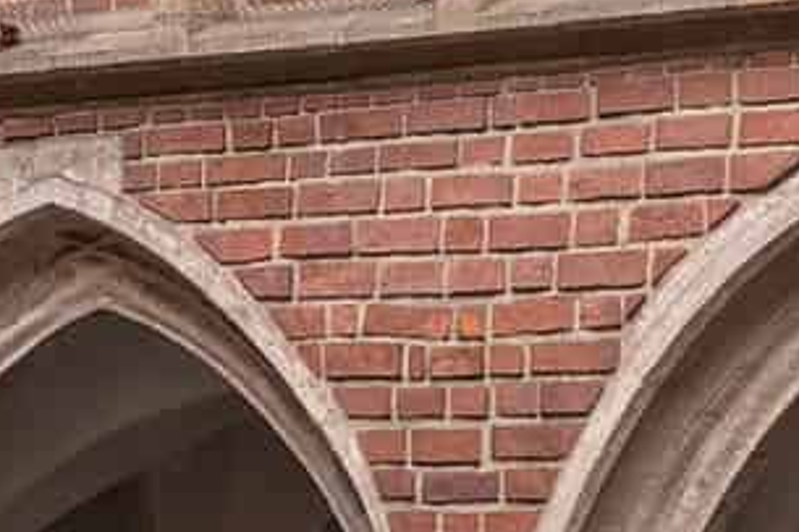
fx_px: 10048
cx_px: -867
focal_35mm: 453
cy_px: -199
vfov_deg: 3.0
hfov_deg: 4.5
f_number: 2.8
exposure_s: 1/200
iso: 400
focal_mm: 60
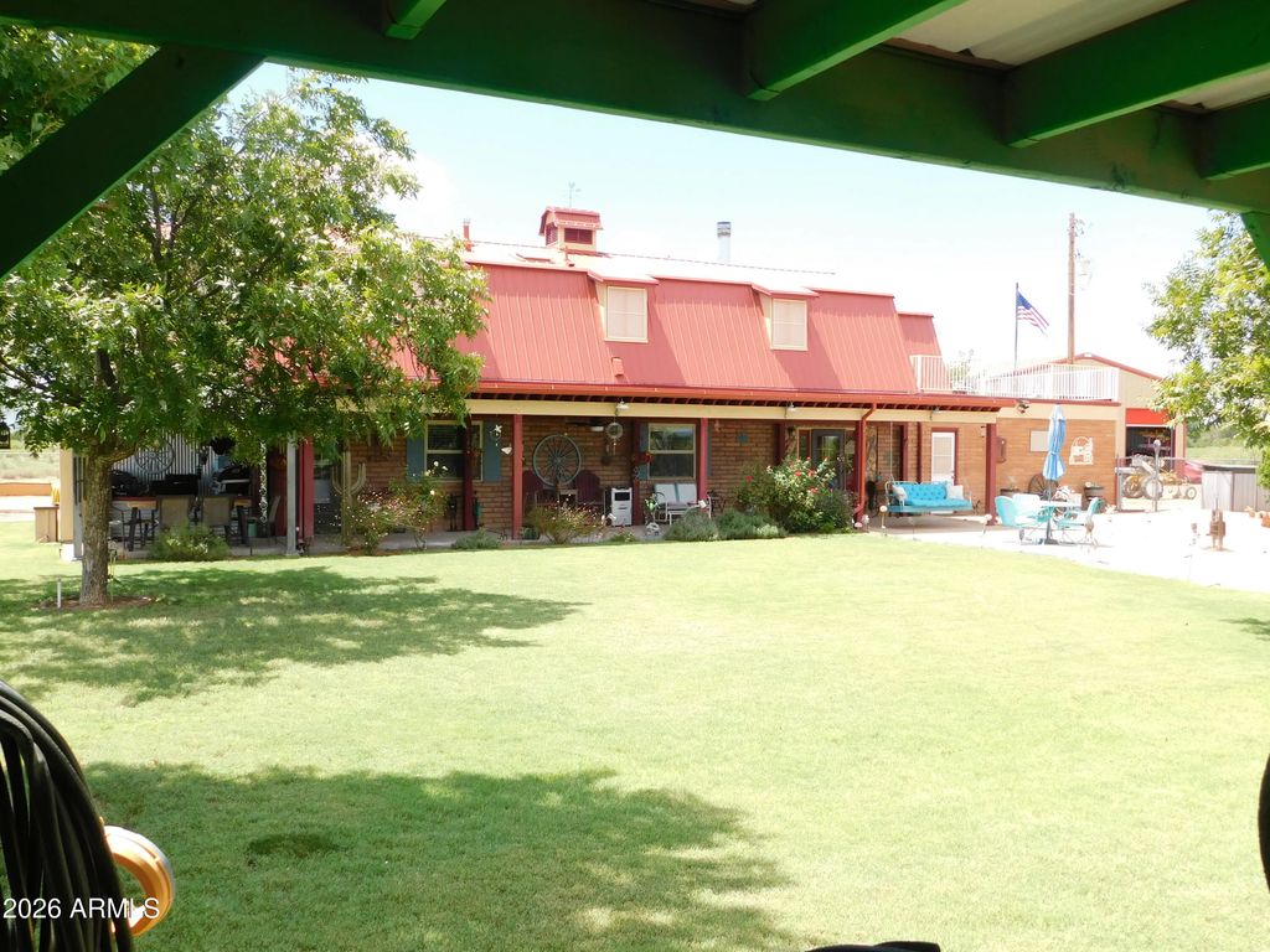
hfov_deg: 60.0
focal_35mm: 30
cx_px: 635
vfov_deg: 46.8
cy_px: 476
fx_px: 1101
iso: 125
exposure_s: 1/400
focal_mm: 5.3
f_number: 3.2
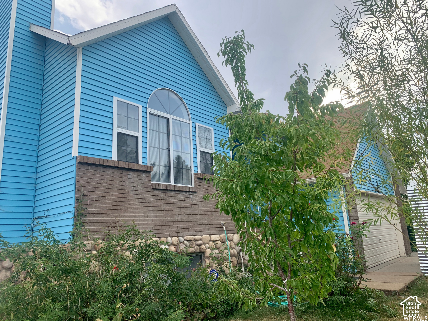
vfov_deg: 53.1
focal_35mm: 26
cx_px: 214
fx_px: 321
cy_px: 160
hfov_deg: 67.3
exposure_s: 1/777
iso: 25
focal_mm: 4.25
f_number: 1.8
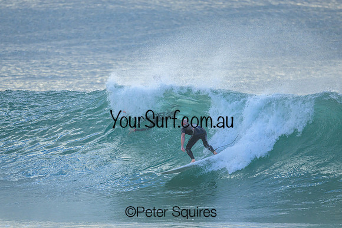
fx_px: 7601
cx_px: 171
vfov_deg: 1.7
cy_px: 114
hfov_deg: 2.6
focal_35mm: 800
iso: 1100
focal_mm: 800
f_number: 6.3
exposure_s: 1/2500
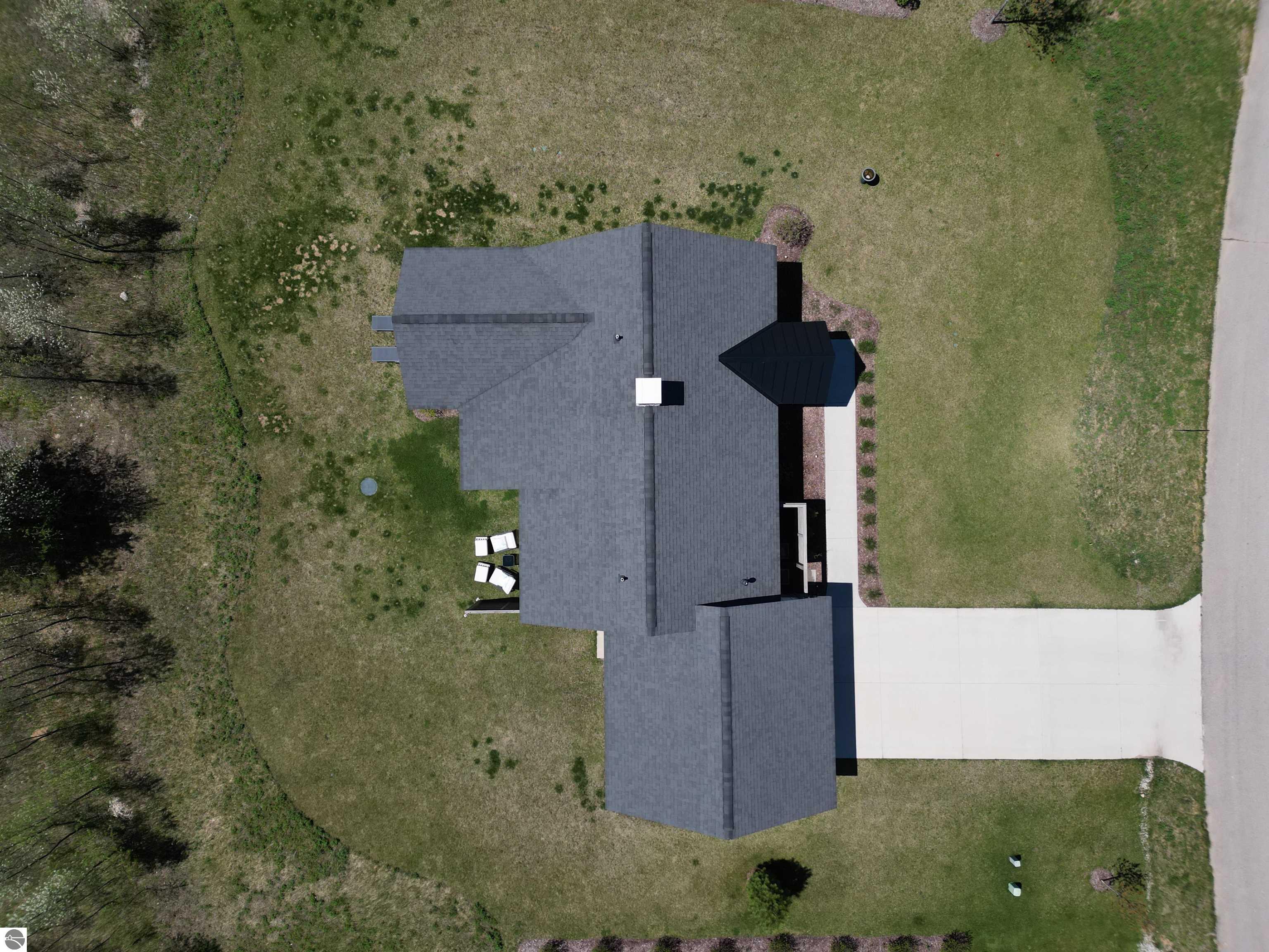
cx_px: 634
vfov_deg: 56.8
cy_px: 476
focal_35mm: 24
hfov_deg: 71.6
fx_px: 880
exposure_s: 1/320
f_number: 1.7
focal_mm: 6.72
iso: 150
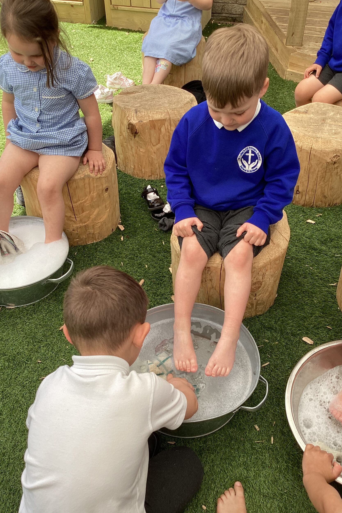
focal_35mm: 33
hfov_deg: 40.0
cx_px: 177
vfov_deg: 57.2
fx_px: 470
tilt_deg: -45.1
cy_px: 260
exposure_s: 1/198
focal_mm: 3.3
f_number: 2.4
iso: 25
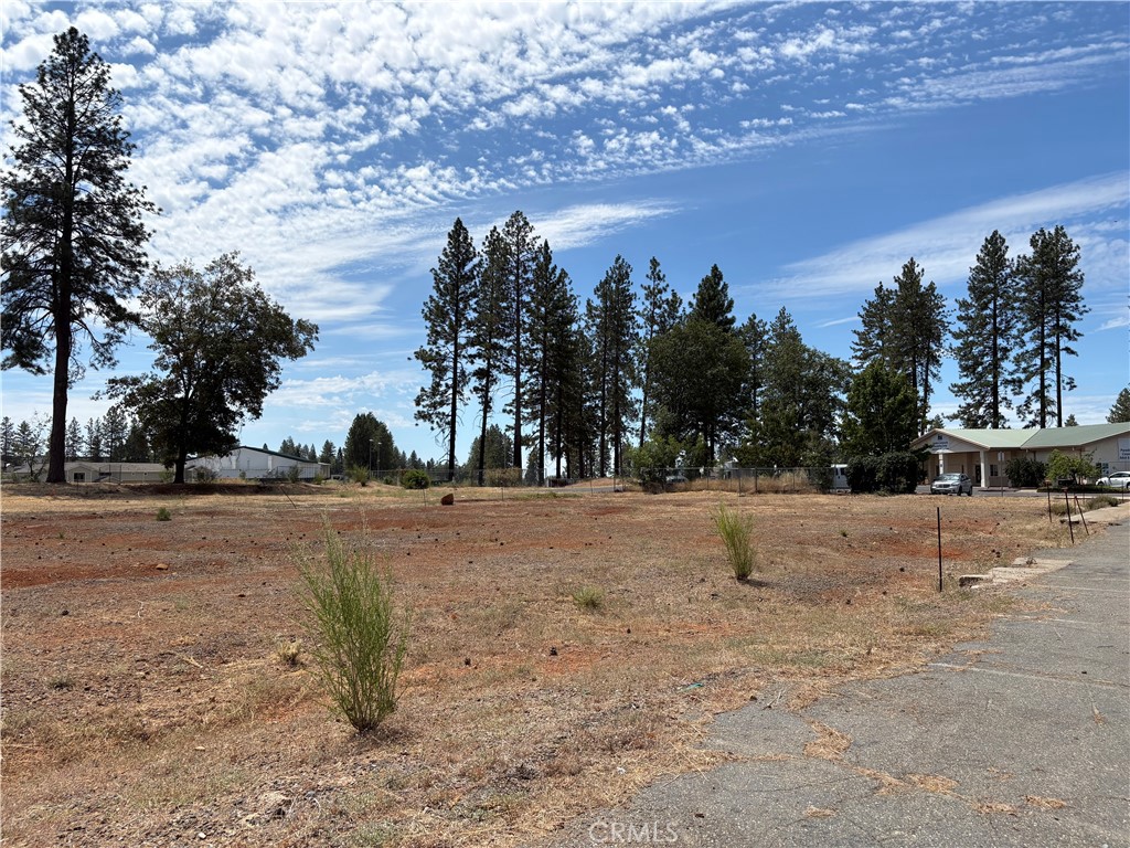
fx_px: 849
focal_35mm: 26
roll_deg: +0.4
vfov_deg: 53.1
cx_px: 565
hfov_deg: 67.3
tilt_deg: +3.4
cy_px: 424
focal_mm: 5.96
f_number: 1.6
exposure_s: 1/4950
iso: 50
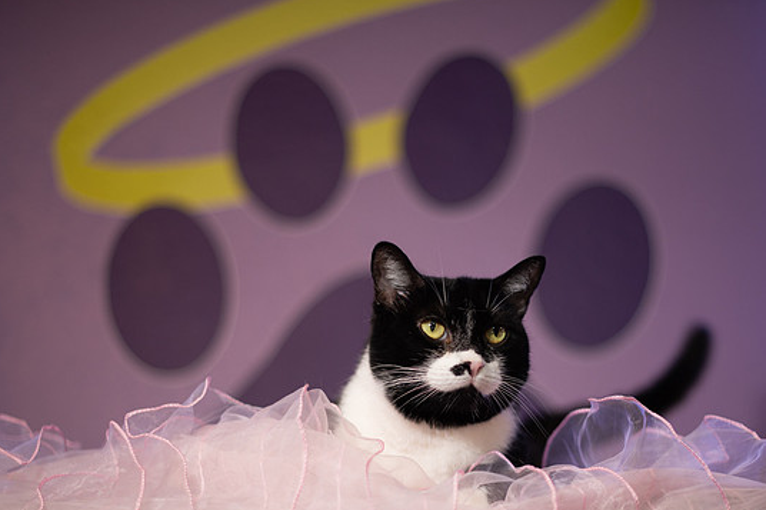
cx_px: 451
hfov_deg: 28.8
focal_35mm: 70
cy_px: 352
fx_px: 1489
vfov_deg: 19.4
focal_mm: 50
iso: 250
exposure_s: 1/250
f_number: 1.4
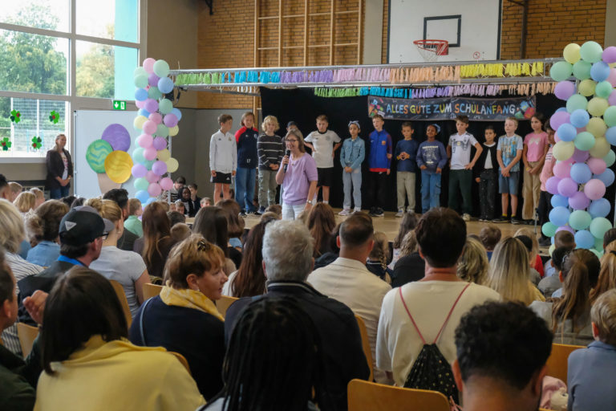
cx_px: 308
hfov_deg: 38.9
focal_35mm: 51
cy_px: 206
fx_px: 873
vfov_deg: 26.5
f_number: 4.5
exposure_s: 1/1900
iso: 12800
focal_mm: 34.3
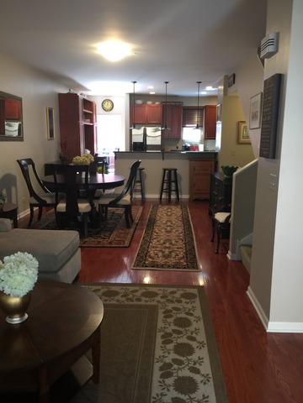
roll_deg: -0.5
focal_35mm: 29
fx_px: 338
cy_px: 202
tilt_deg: -8.7
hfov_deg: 48.2
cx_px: 152
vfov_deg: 61.7
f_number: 2.2
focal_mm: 4.15
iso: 50
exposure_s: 1/15
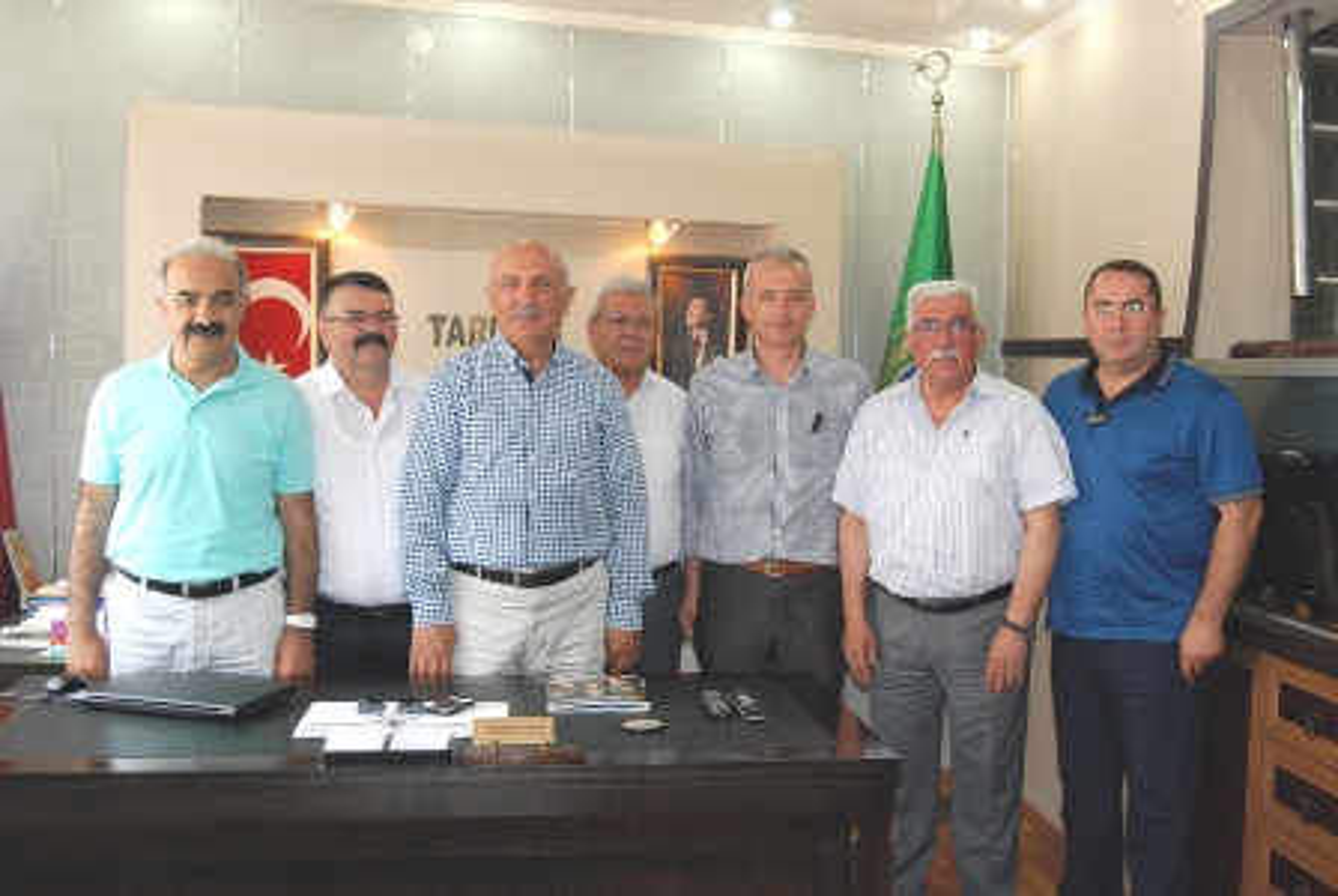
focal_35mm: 39
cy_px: 448
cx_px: 669
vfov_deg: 34.3
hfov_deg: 49.5
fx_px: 1451
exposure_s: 1/60
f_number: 5.6
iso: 1600
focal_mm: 26
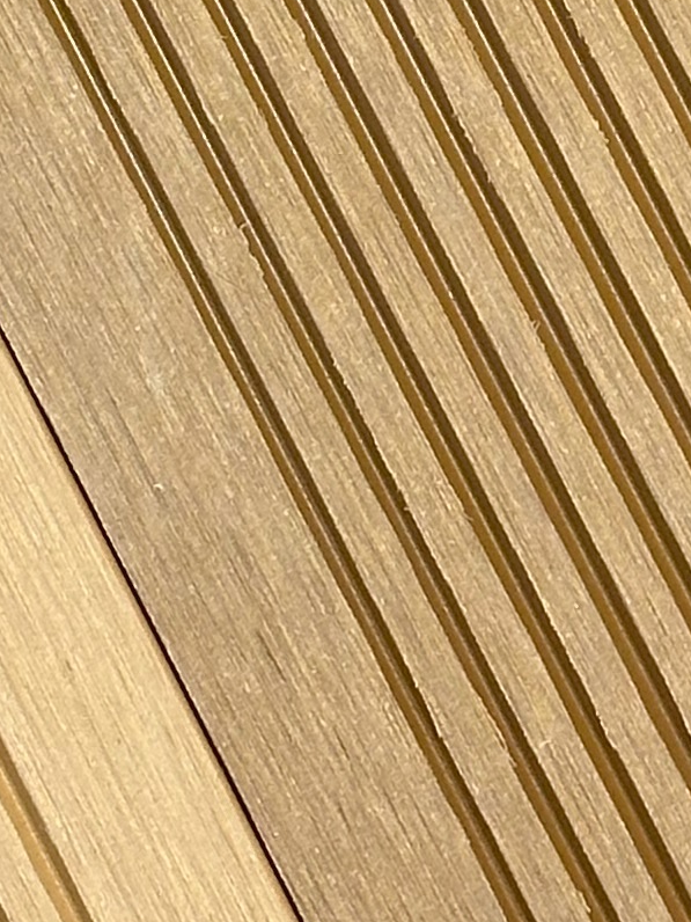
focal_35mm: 243
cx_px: 500
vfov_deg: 8.0
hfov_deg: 6.1
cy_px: -476
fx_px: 6468
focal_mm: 6.86
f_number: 1.78
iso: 125
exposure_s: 1/60
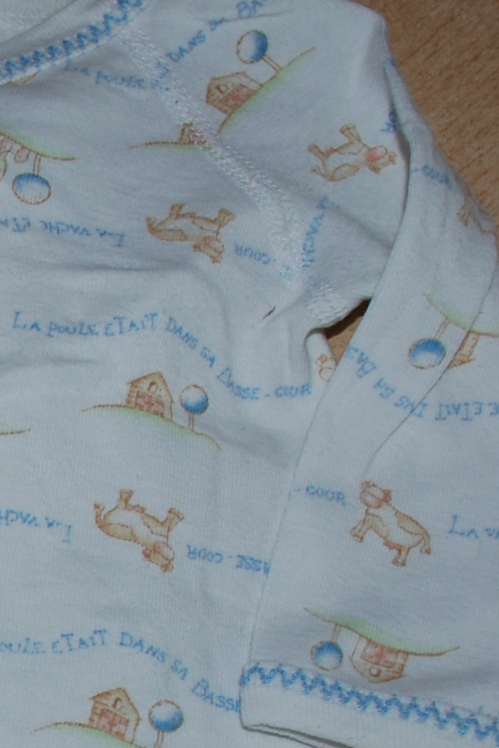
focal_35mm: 114
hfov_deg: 10.7
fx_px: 2370
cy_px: 749
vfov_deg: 17.5
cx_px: -573
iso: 200
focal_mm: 20
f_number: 3.8
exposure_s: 1/60
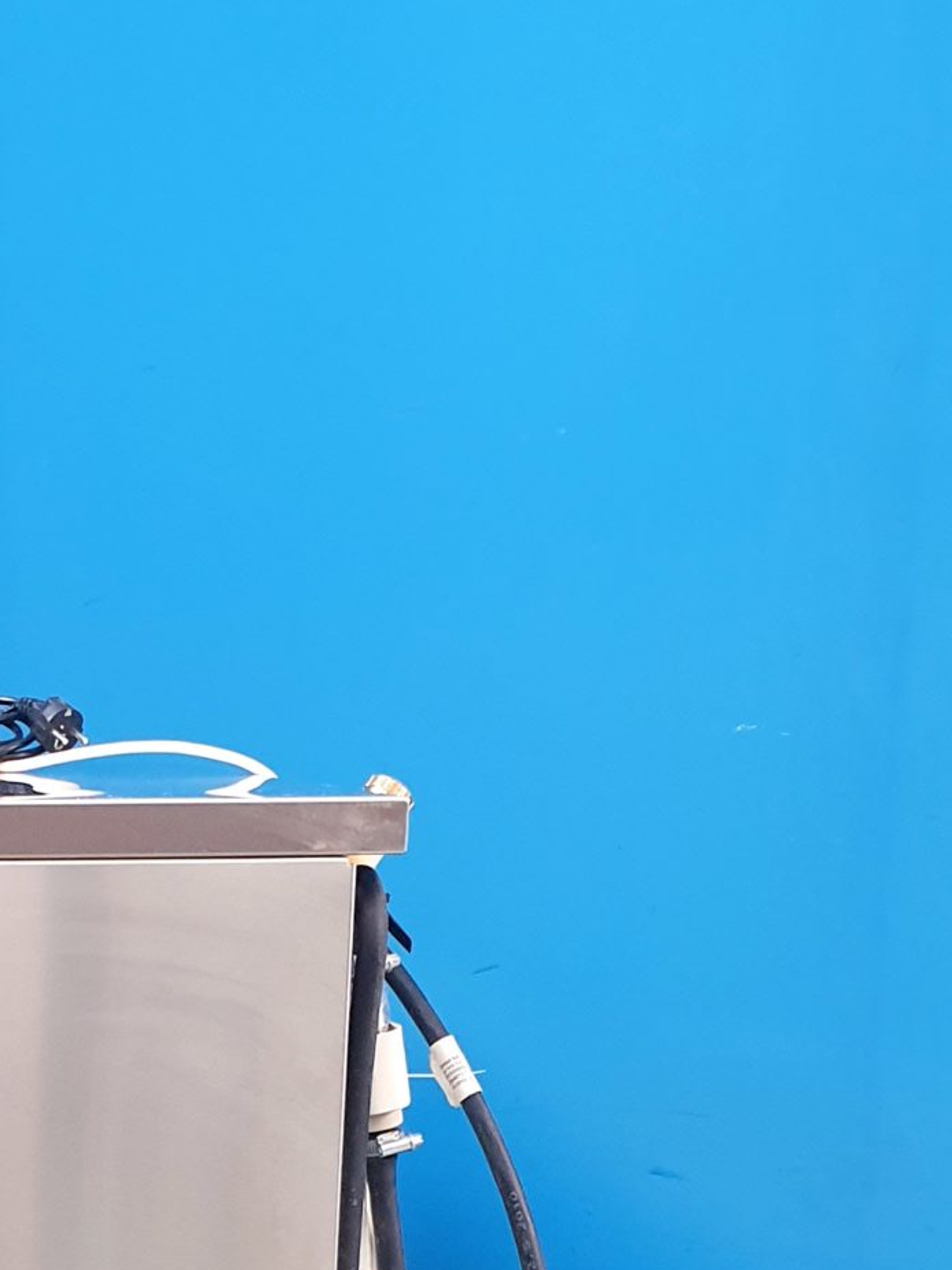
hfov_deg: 19.6
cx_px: -78
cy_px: 1509
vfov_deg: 24.6
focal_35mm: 72
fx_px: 2640
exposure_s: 1/33
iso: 320
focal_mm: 4.3
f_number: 2.4
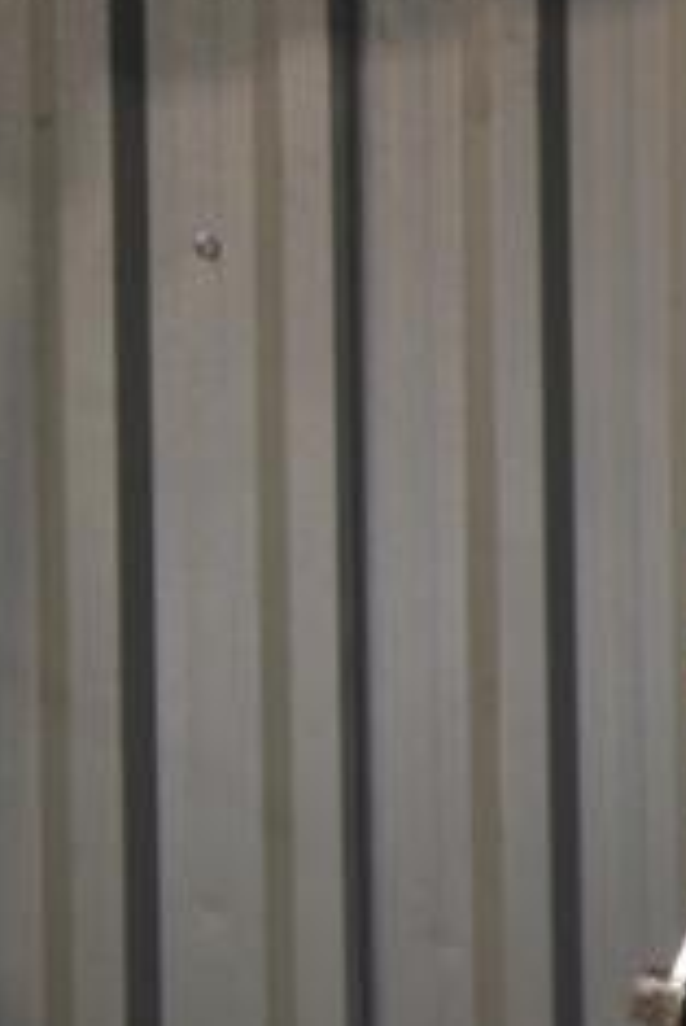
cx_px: 1154
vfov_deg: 22.1
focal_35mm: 92
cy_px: 633
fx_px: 2626
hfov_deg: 13.6
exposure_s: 1/60
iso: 800
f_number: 5
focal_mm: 24
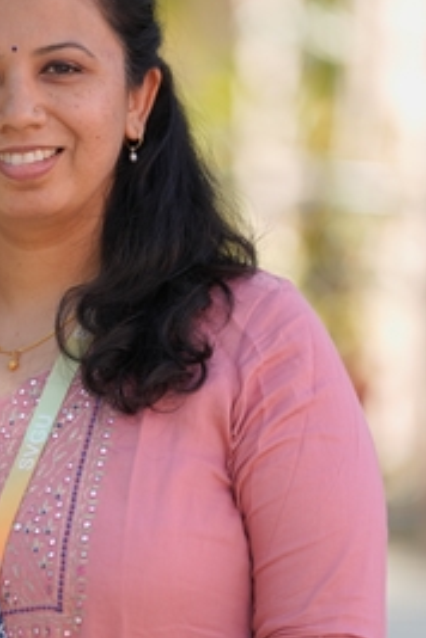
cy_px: 366
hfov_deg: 4.1
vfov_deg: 6.1
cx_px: 71
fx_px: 5964
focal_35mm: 336
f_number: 2.8
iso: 250
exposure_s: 1/500
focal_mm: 200
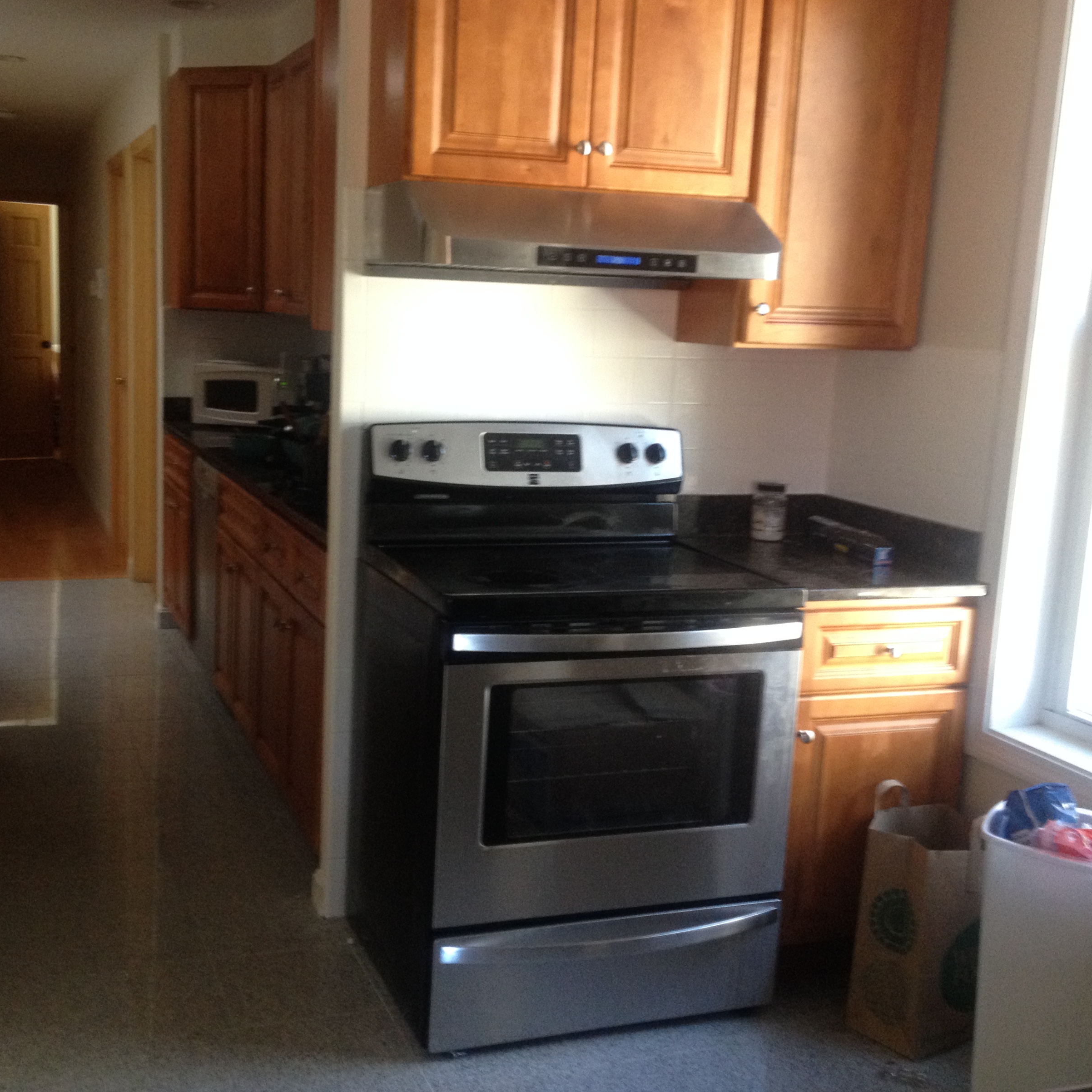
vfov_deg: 40.0
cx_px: 500
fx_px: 1499
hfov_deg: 40.0
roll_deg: -0.3
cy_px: 547
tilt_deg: -11.4
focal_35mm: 42
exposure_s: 1/20
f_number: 2.4
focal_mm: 4.28
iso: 200
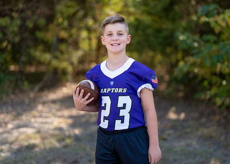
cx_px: 131
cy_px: 80
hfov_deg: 34.2
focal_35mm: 57
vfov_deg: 24.8
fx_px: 373
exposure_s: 1/2000
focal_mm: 50
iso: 100
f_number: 1.2
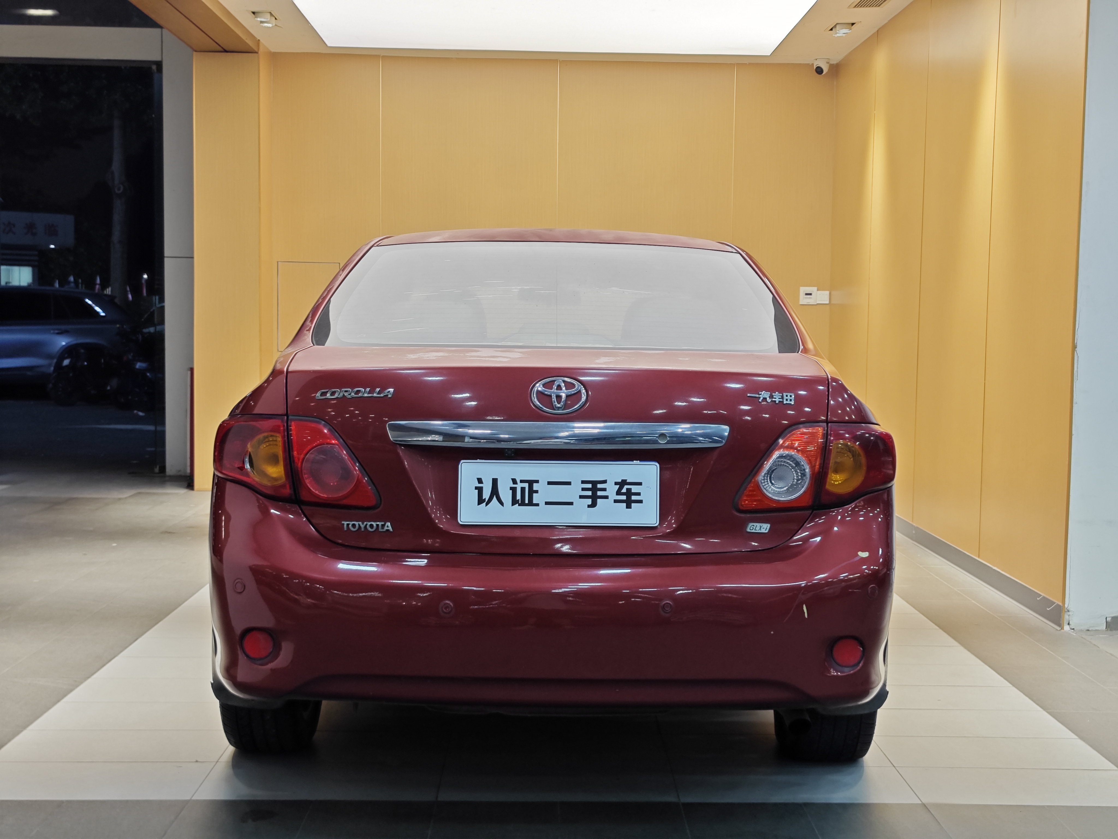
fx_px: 1486
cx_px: 559
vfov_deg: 31.5
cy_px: 420
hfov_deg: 41.2
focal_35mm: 46
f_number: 1.9
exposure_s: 1/79.3
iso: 80
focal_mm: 8.7
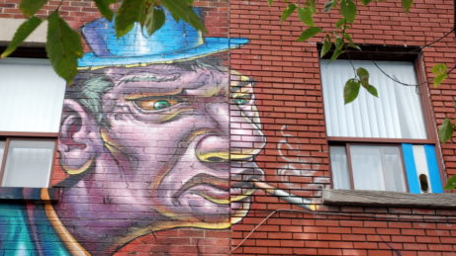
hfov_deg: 36.0
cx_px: 223
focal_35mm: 58
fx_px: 701
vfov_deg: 20.7
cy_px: 146
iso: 320
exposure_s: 1/100
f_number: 14
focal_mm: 34
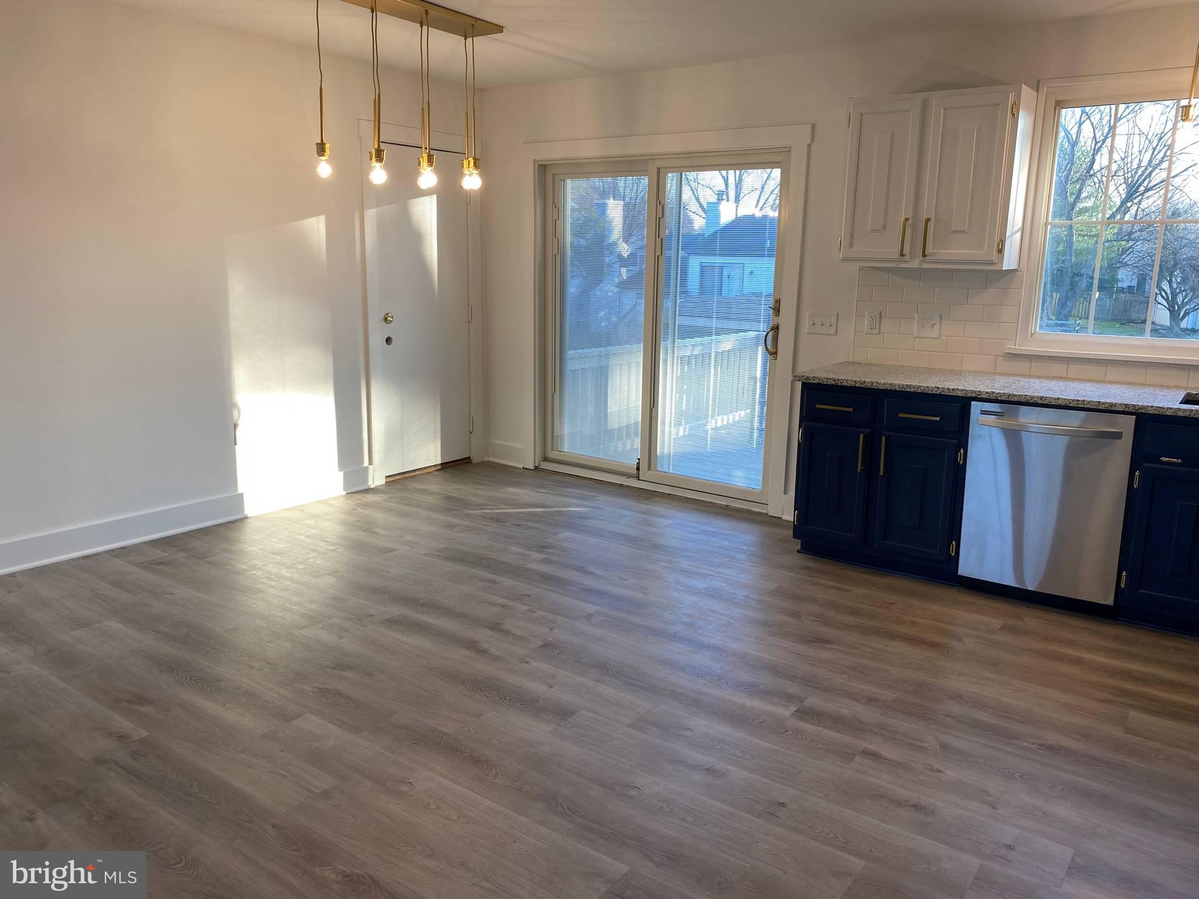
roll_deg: -1.5
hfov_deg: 67.3
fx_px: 901
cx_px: 600
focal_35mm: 26
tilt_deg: -10.9
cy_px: 450
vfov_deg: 53.1
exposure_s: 1/120
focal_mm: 4.25
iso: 40
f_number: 1.8
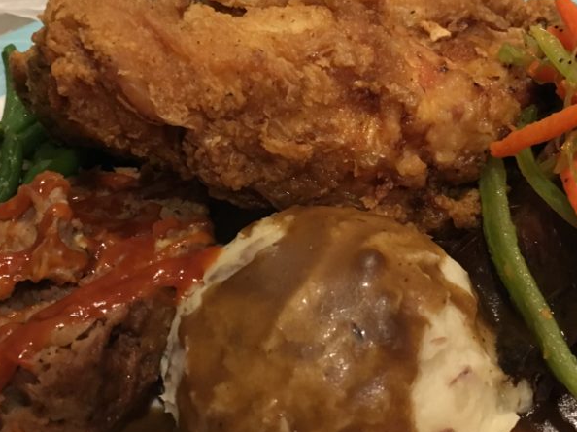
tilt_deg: -47.0
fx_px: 833
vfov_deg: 29.1
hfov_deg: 38.2
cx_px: 313
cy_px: 212
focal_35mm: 50
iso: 400
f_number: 2.2
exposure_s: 1/15
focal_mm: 4.15
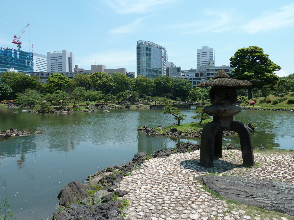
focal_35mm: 25
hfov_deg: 69.4
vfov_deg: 54.9
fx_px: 212
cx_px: 147
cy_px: 110
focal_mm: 4.1
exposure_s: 1/500
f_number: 4
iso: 80
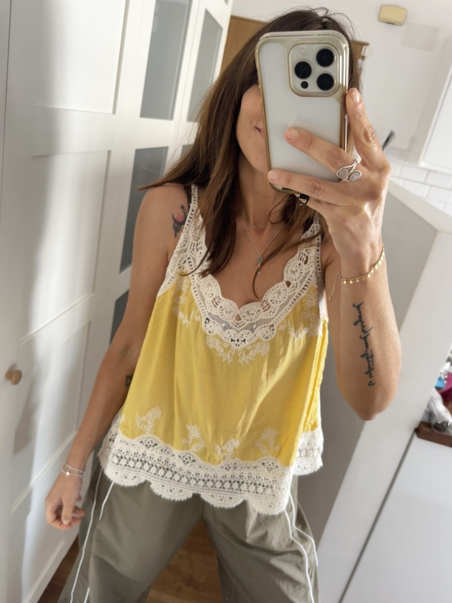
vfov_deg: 71.6
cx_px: 226
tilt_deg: -32.4
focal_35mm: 24
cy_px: 302
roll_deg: -12.1
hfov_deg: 56.8
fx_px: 418
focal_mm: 6.76
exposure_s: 1/60
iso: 400
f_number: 1.78
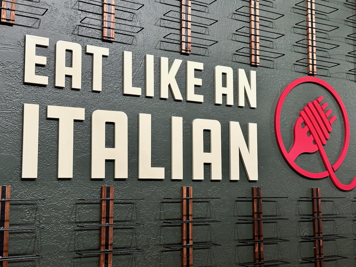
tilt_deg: +6.6
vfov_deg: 30.3
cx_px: 178
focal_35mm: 48
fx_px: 494
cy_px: 134
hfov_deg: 39.7
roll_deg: +0.6
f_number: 1.78
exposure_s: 1/60
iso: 200
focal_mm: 6.86
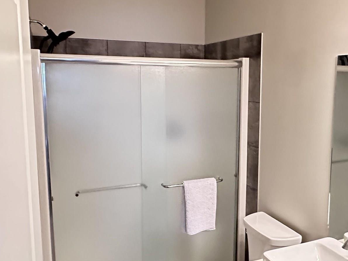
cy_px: 130
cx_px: 220
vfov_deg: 39.7
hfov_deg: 50.8
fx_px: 362
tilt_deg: -6.8
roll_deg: -0.5
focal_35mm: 36
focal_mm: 2.22
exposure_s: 1/60
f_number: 2.2
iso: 1000
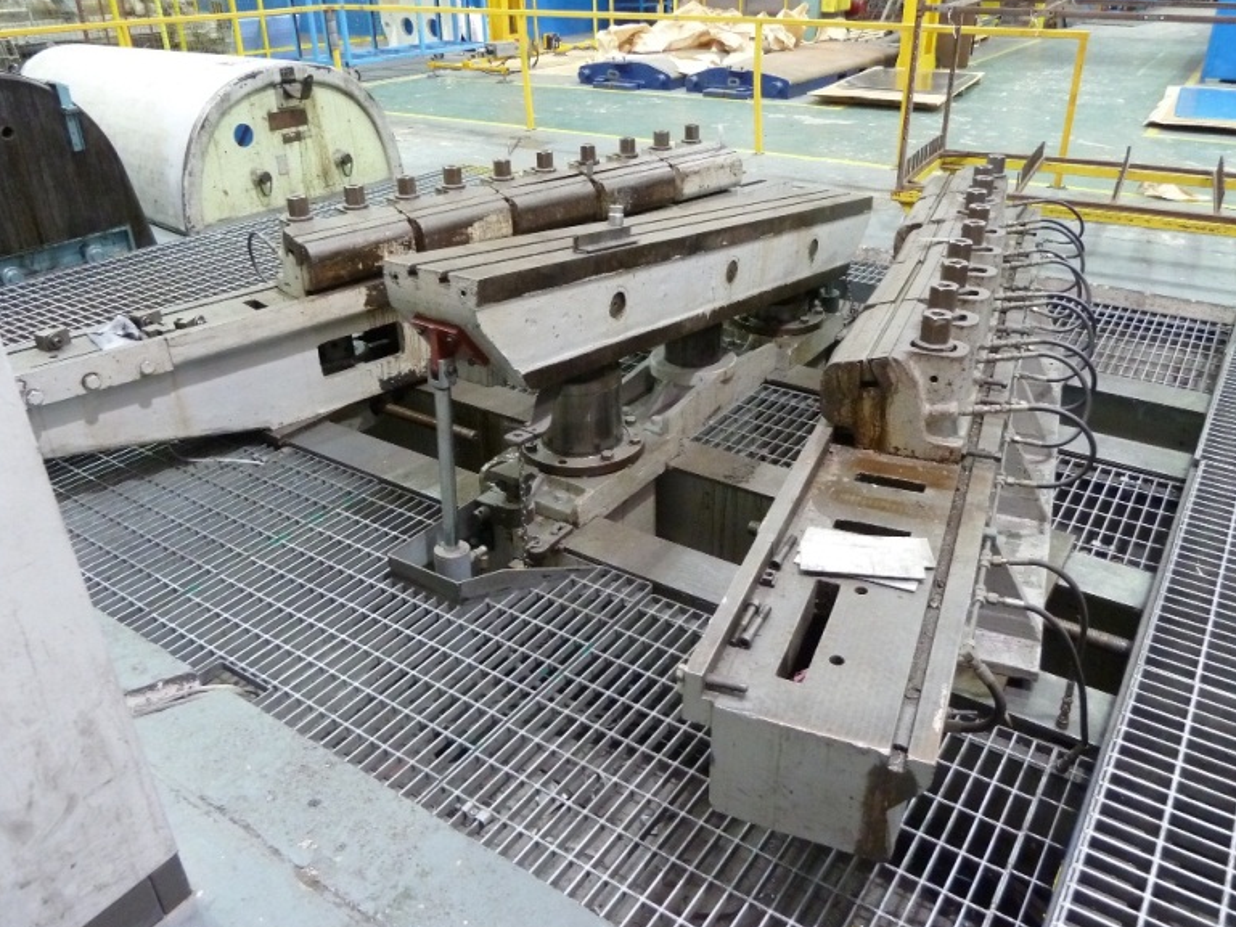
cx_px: 640
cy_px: 456
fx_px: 929
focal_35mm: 26
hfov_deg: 67.3
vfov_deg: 53.1
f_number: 3.3
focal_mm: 4.1
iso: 400
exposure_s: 1/6
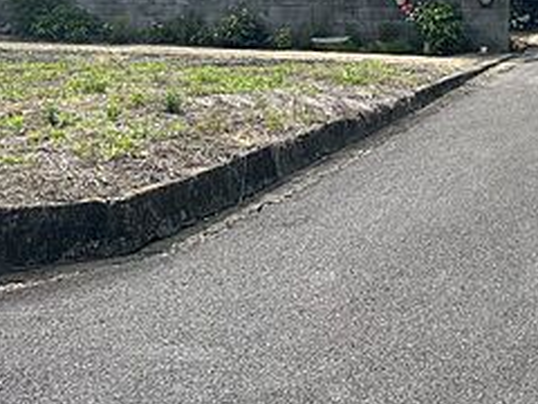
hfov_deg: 28.7
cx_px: 480
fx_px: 1010
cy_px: 97
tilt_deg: -7.2
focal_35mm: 65
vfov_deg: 22.4
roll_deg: +0.3
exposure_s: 1/1511
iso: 50
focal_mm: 5.7
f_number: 1.5
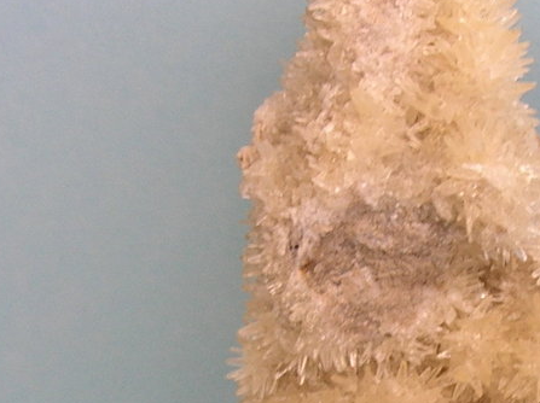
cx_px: 489
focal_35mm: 129
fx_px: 2010
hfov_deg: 15.1
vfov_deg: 11.3
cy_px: 465
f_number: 2.7
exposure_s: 1/8.5
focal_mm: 6
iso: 50
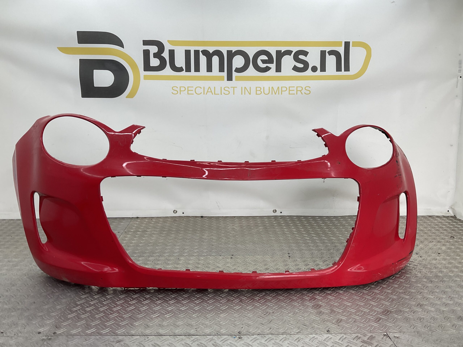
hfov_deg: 61.7
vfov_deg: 48.2
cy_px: 174
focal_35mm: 29
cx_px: 232
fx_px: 388
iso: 16
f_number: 1.8
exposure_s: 1/135
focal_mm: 3
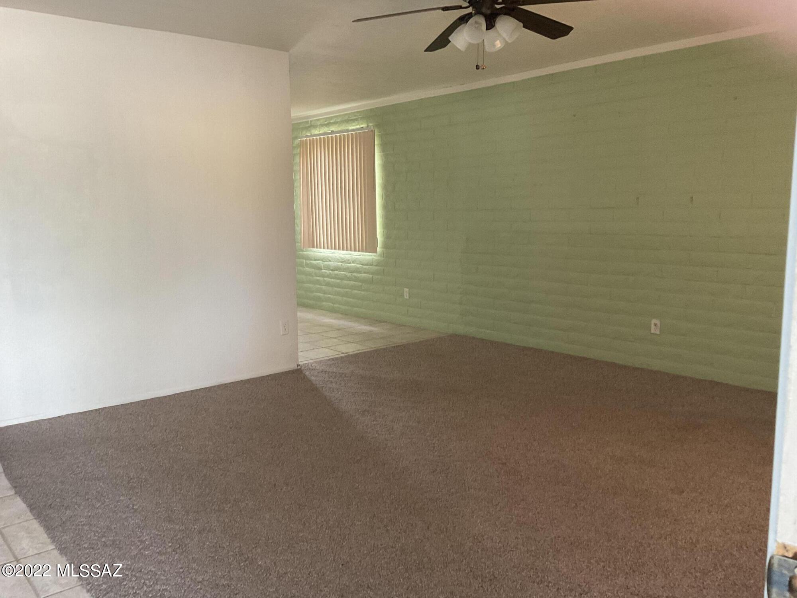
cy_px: 299
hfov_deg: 61.7
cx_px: 398
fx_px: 668
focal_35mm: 29
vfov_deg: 48.2
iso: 200
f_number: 1.8
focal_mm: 3
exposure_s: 1/60
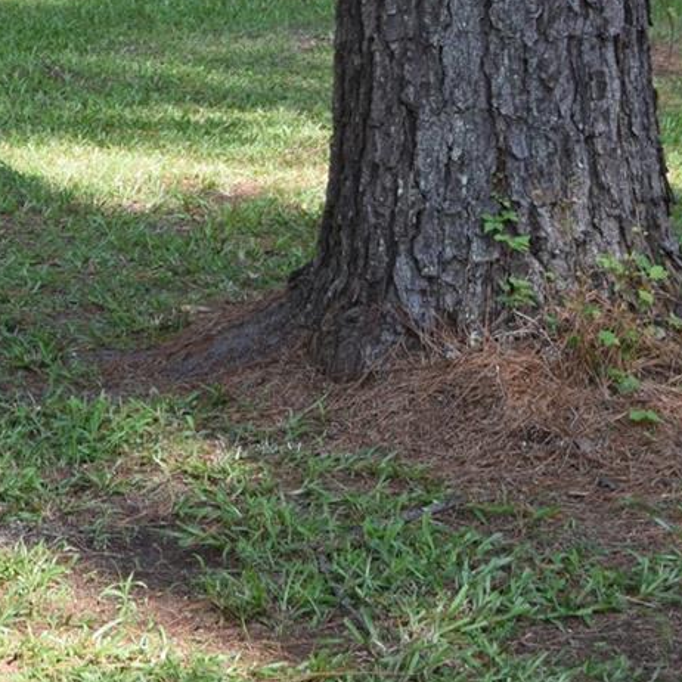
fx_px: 4280
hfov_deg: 8.9
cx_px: -242
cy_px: -309
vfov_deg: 8.9
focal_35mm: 192
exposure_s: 1/250
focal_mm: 34
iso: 400
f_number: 8
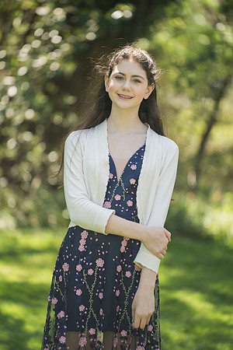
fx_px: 1670
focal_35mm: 172
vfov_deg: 11.9
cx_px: 116
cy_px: 175
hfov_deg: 8.0
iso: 100
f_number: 2.8
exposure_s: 1/500
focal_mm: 172
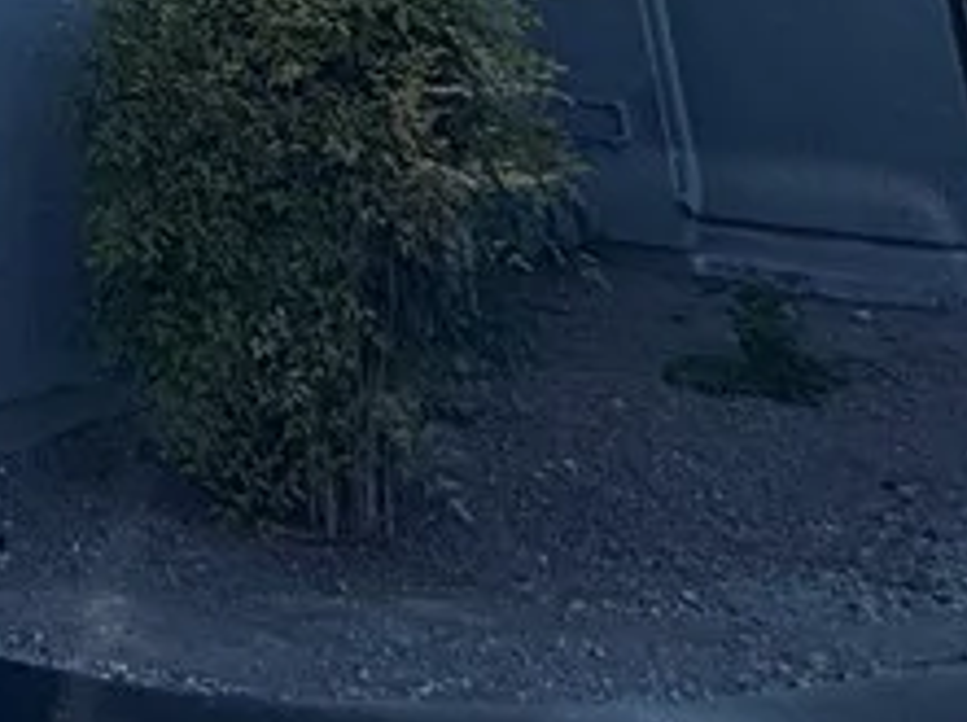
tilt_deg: +17.6
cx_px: -433
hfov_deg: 24.2
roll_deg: -1.4
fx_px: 1813
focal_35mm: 65
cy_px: -740
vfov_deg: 16.7
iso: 40
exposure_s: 1/1506
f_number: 2.2
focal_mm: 2.22
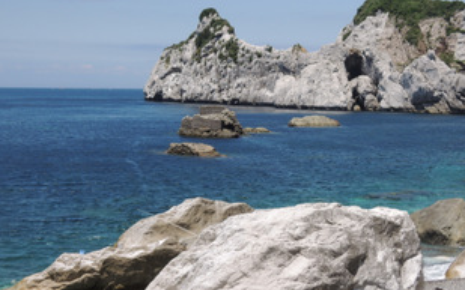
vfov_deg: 19.7
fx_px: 836
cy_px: 101
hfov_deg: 31.0
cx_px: 262
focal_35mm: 66
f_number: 4
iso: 100
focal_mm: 9.9
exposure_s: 1/800
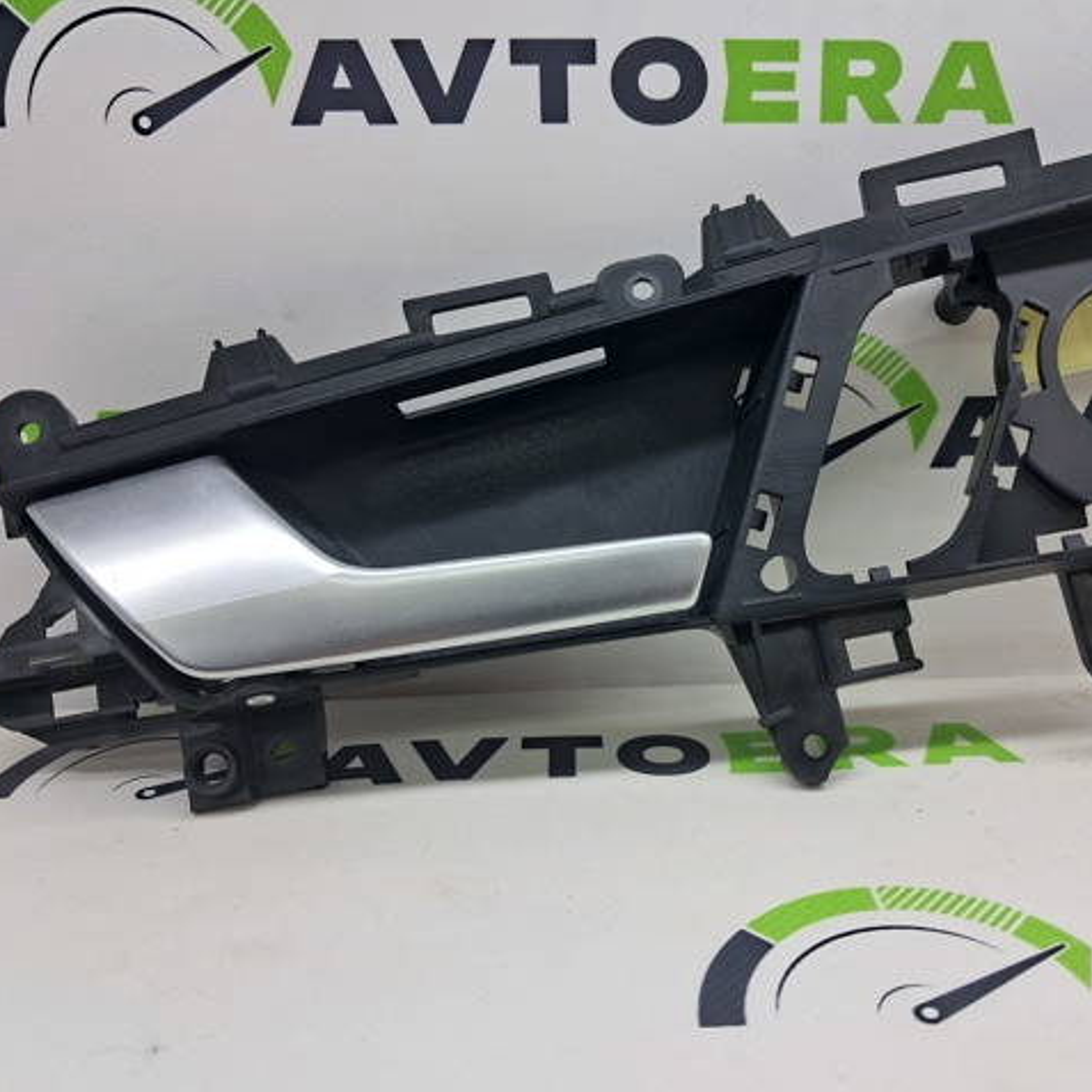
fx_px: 1142
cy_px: 546
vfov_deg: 51.1
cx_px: 636
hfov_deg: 50.9
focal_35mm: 32
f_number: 1.8
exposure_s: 1/60
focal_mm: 4
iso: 50
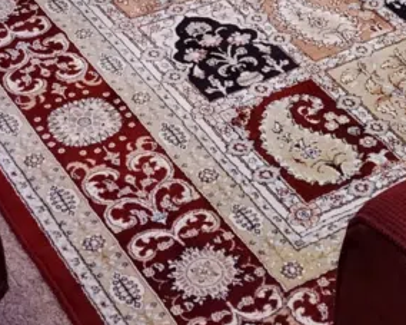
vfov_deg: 14.4
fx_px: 1225
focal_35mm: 102
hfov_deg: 18.6
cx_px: 325
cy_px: -109
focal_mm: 4.22
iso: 320
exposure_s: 1/33
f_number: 1.8
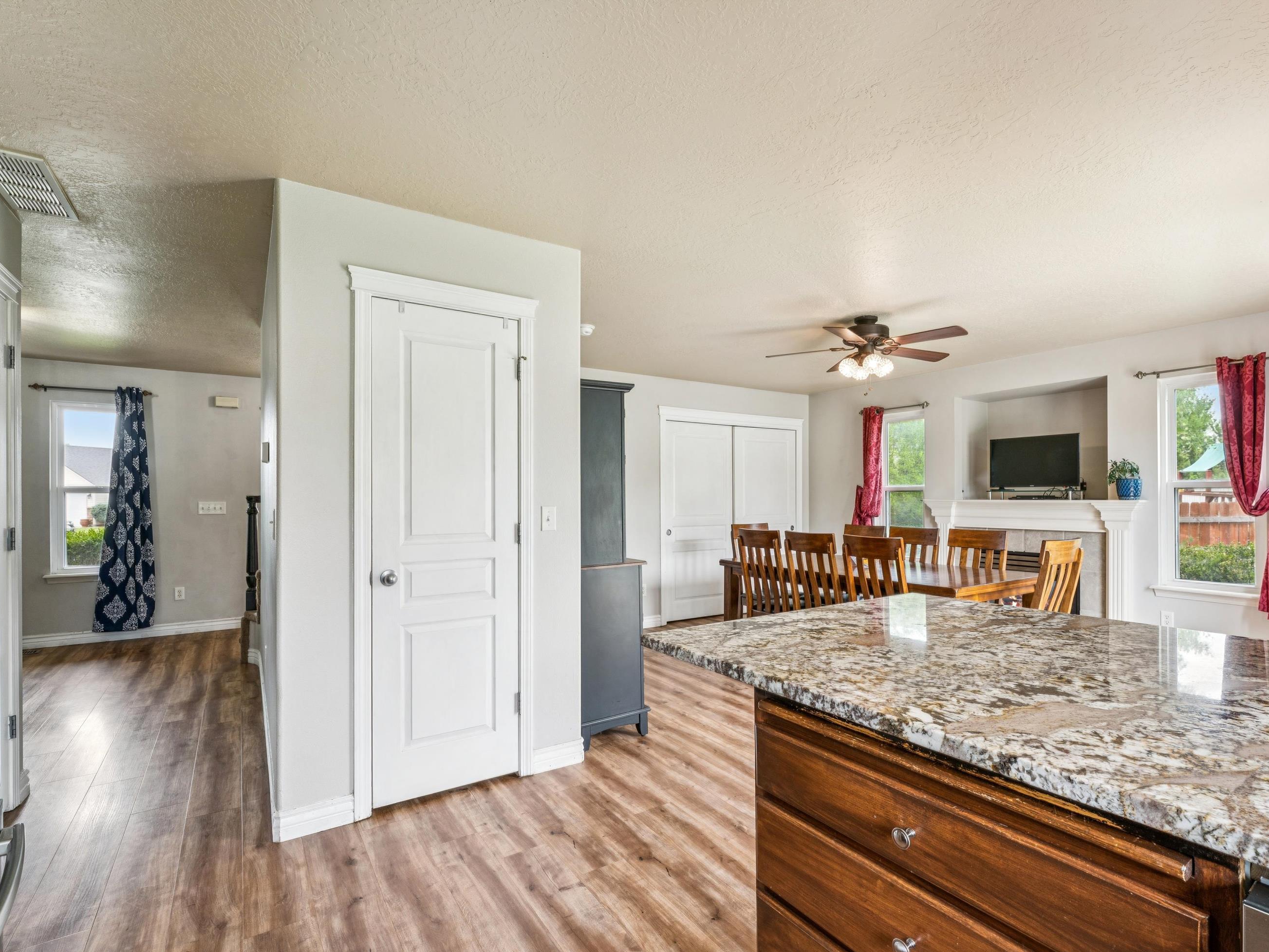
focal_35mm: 17
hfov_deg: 90.2
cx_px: 666
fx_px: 632
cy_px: 497
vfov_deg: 74.0
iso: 400
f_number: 13
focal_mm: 15.2
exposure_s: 1/10
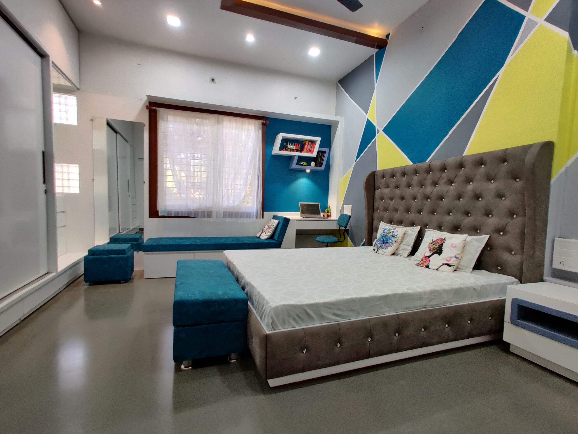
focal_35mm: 13
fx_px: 217
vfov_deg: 89.9
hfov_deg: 106.2
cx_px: 289
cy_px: 217
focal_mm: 2.25
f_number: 2.2
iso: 500
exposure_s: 1/33
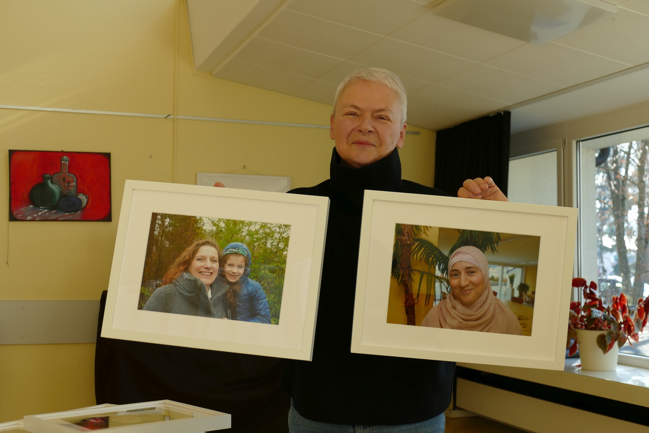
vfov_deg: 28.1
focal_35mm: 48
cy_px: 216
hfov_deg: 41.1
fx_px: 865
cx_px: 324
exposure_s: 1/160
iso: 125
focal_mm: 17.54
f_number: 3.3
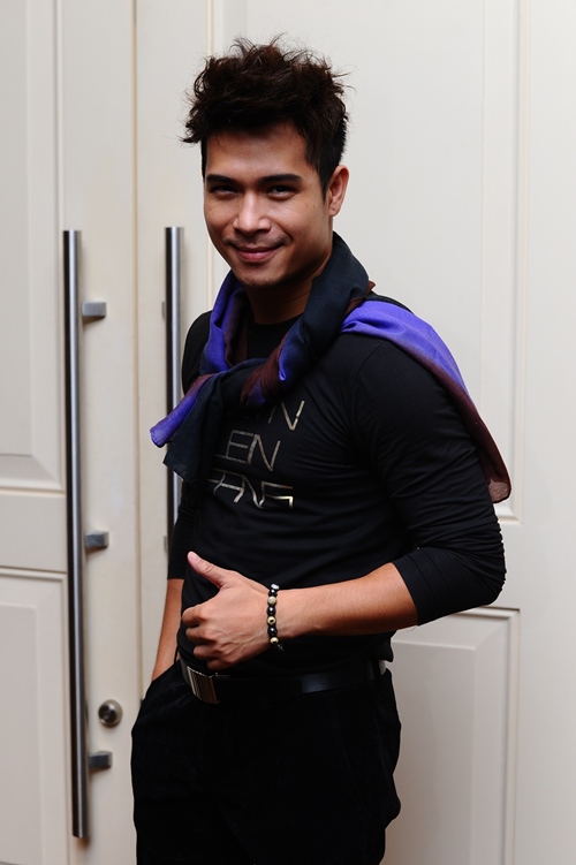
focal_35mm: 50
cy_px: 432
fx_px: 1201
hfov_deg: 27.0
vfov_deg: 39.6
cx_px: 288
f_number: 4.5
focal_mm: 50
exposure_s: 1/200
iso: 800
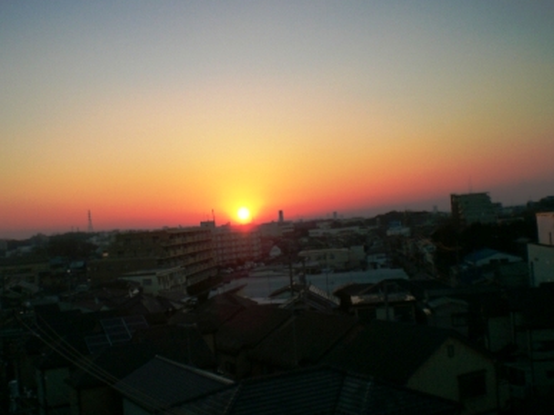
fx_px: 704
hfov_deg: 42.9
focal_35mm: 44
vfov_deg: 32.9
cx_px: 261
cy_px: 199
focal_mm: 6.3
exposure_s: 1/160
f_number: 4.4
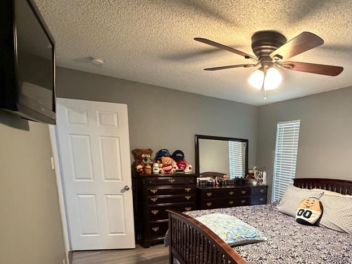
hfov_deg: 70.1
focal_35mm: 23
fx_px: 234
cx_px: 254
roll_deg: -3.6
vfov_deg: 55.4
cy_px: 205
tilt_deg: -13.0
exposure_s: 1/60
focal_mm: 2.22
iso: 1000
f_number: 2.2
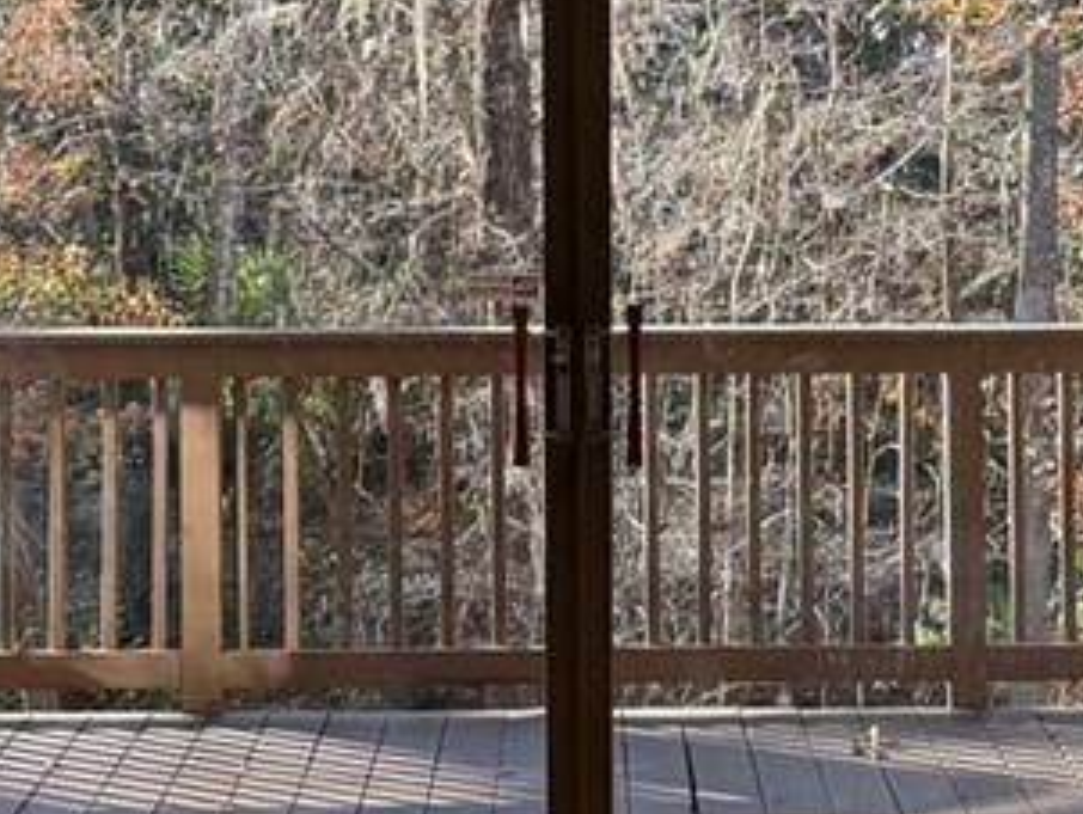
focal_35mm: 127
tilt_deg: -1.1
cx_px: 671
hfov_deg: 15.5
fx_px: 3976
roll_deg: +0.0
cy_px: 115
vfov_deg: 11.6
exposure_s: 1/387
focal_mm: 6.76
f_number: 1.78
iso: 80
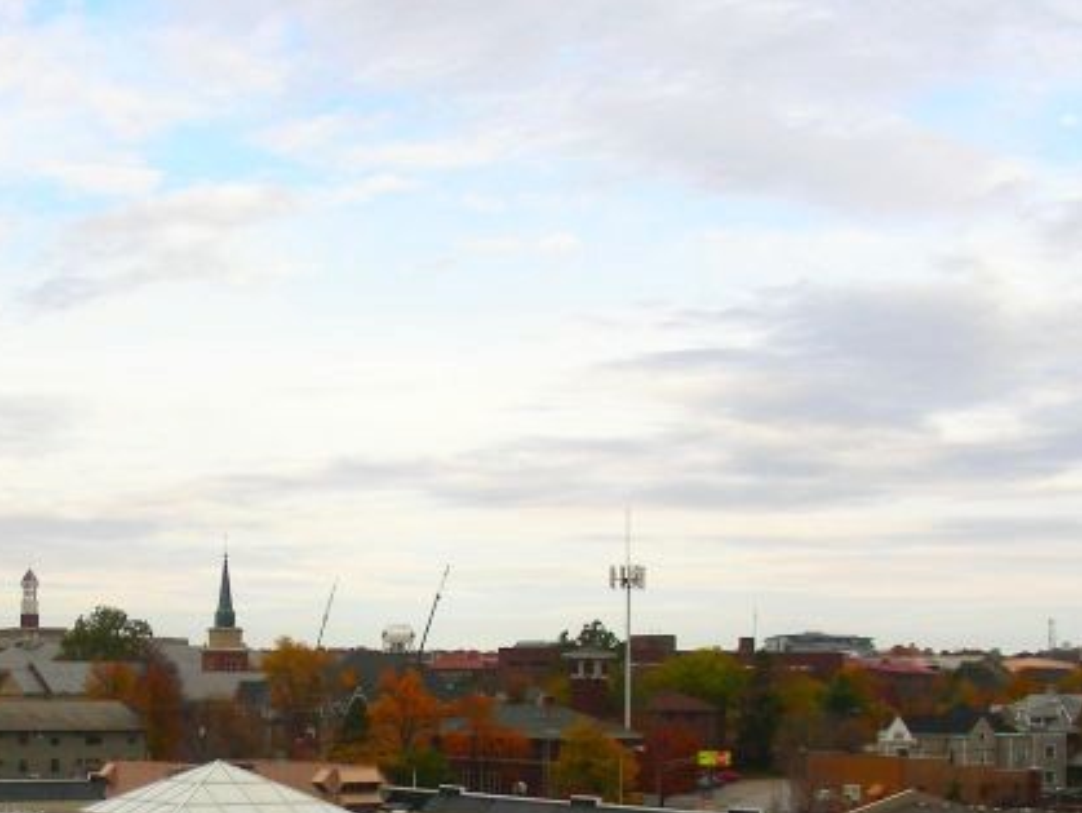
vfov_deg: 21.3
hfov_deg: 28.2
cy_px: 680
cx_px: 289
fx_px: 2127
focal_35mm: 68
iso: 50
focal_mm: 6.3
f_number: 4
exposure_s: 1/152
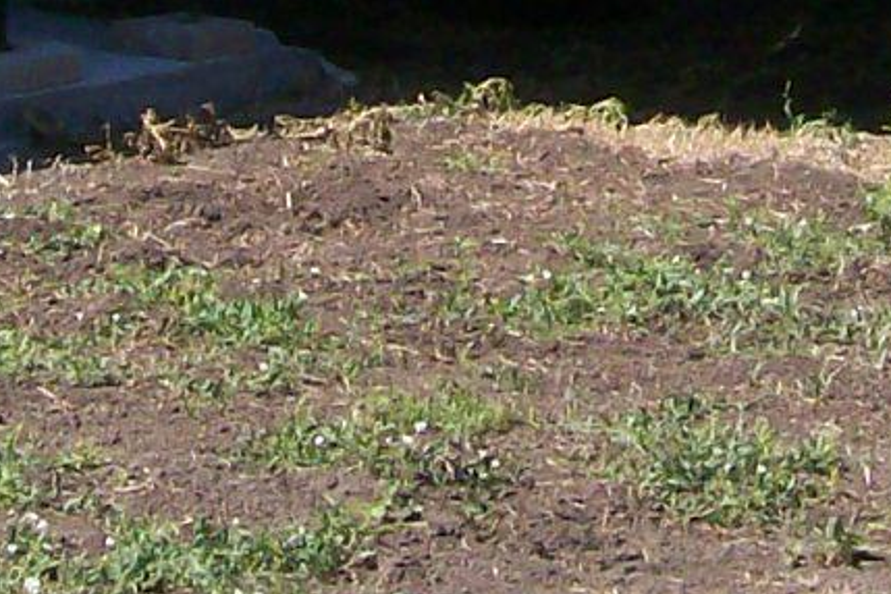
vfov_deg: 6.6
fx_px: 4974
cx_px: 455
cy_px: -667
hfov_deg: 10.2
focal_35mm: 201
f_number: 4.8
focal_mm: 6
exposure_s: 1/478
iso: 80
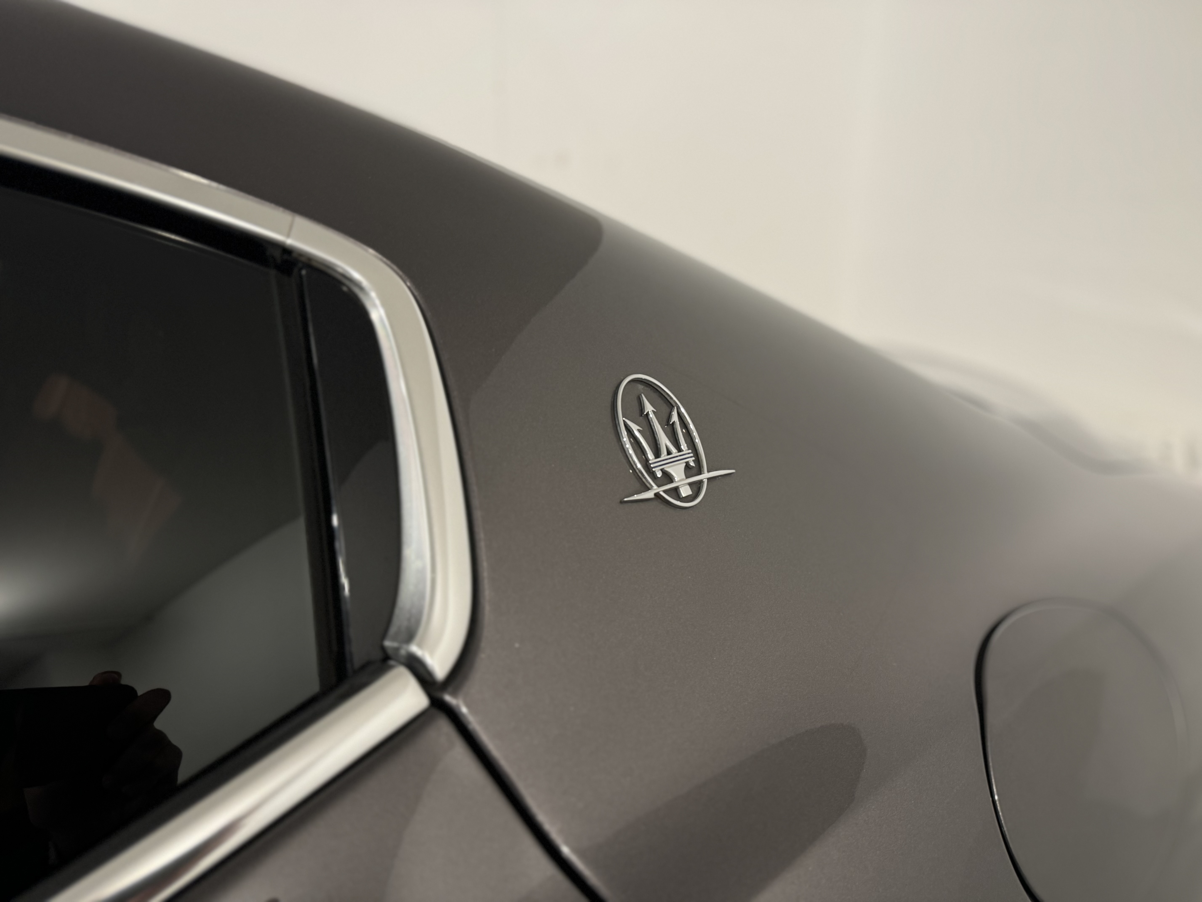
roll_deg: -0.5
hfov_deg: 71.6
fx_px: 833
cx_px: 601
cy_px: 451
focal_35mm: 24
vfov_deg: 56.8
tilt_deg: -14.7
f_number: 1.78
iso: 160
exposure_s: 1/50
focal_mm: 6.76
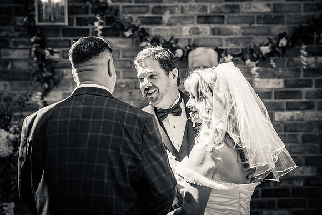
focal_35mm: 112
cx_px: 161
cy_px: 108
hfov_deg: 18.3
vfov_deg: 12.2
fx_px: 1002
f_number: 4.5
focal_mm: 112
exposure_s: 1/2000
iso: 640
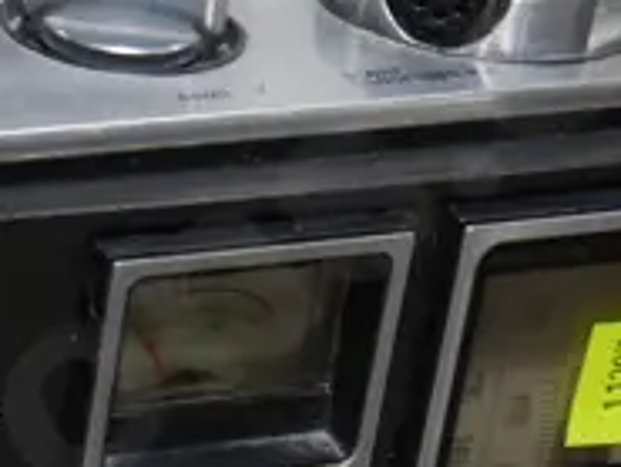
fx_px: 3375
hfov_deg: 10.2
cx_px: -319
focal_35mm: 188
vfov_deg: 7.8
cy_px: 702
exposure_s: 1/60
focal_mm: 17
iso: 400
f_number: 5
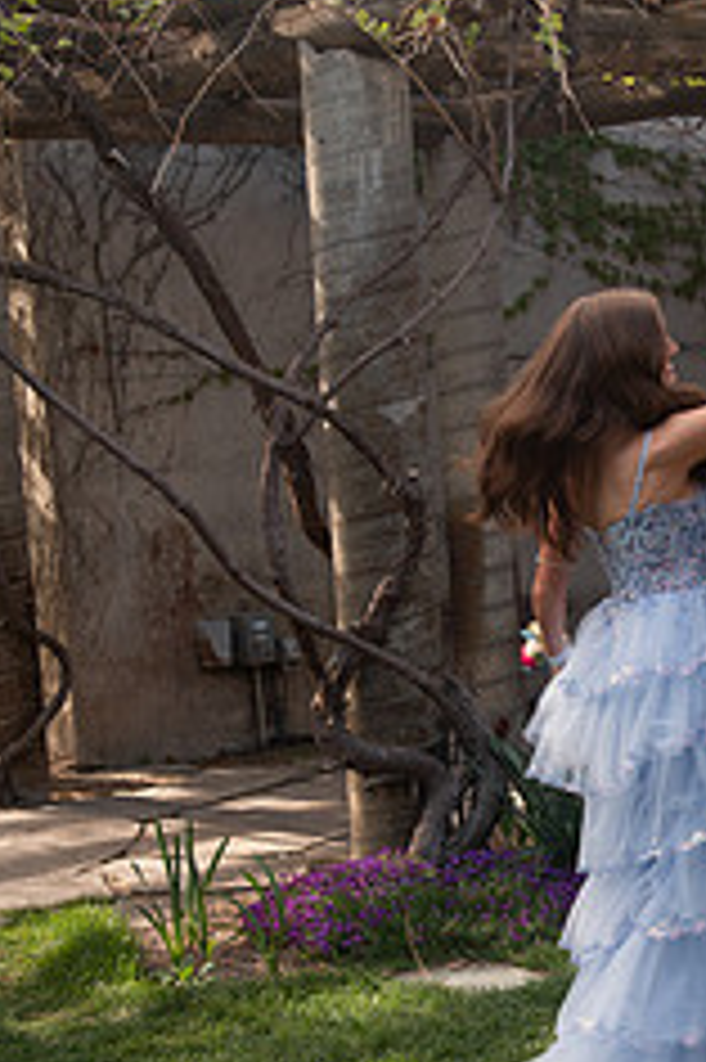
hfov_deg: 16.1
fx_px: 2474
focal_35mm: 84
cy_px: 662
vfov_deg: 24.1
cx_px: 625
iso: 250
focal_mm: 44
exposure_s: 1/125
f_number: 5.6
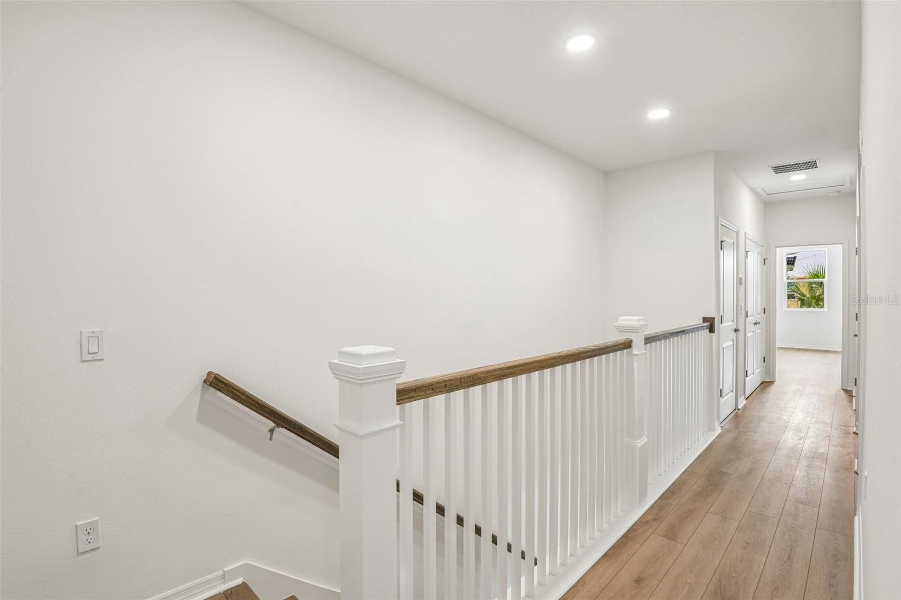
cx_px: 450
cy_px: 300
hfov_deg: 96.7
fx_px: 400
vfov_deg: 73.7
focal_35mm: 16
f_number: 8
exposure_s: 1/25
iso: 400
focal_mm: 16
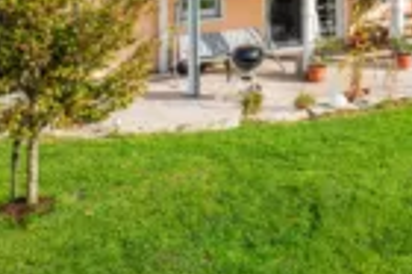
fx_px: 686
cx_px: 391
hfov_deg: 31.4
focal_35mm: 60
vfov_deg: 20.7
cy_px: -75
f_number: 8
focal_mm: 21
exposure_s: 1/800
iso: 160
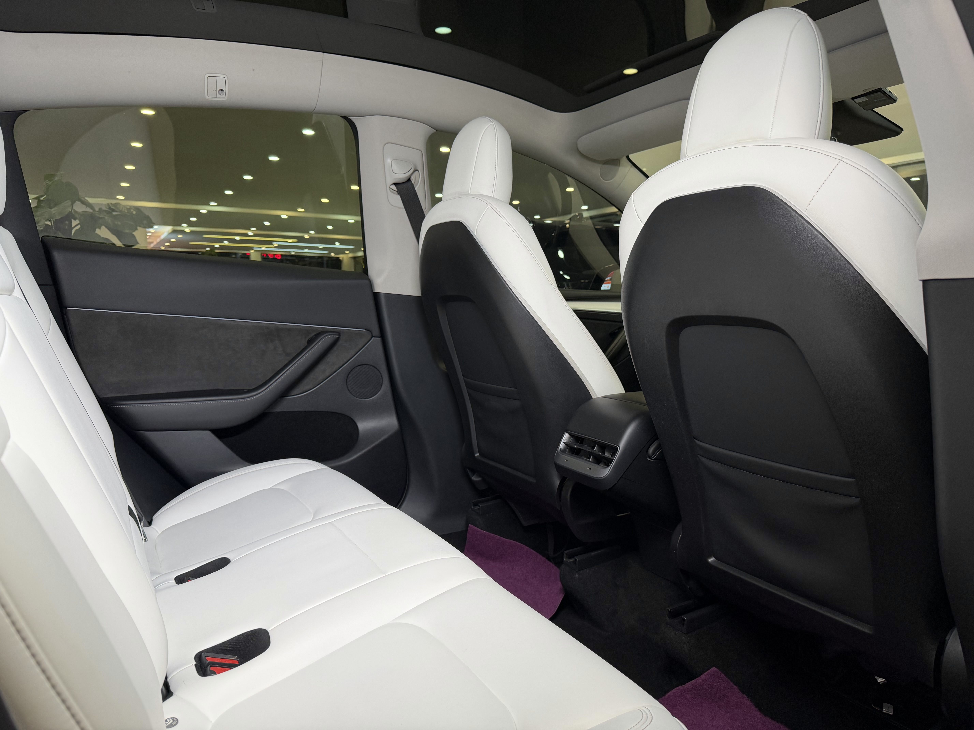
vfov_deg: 56.8
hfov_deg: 71.6
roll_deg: +1.3
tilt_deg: -6.5
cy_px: 365
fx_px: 675
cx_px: 487
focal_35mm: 24
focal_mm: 6.76
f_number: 1.78
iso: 160
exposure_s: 1/100
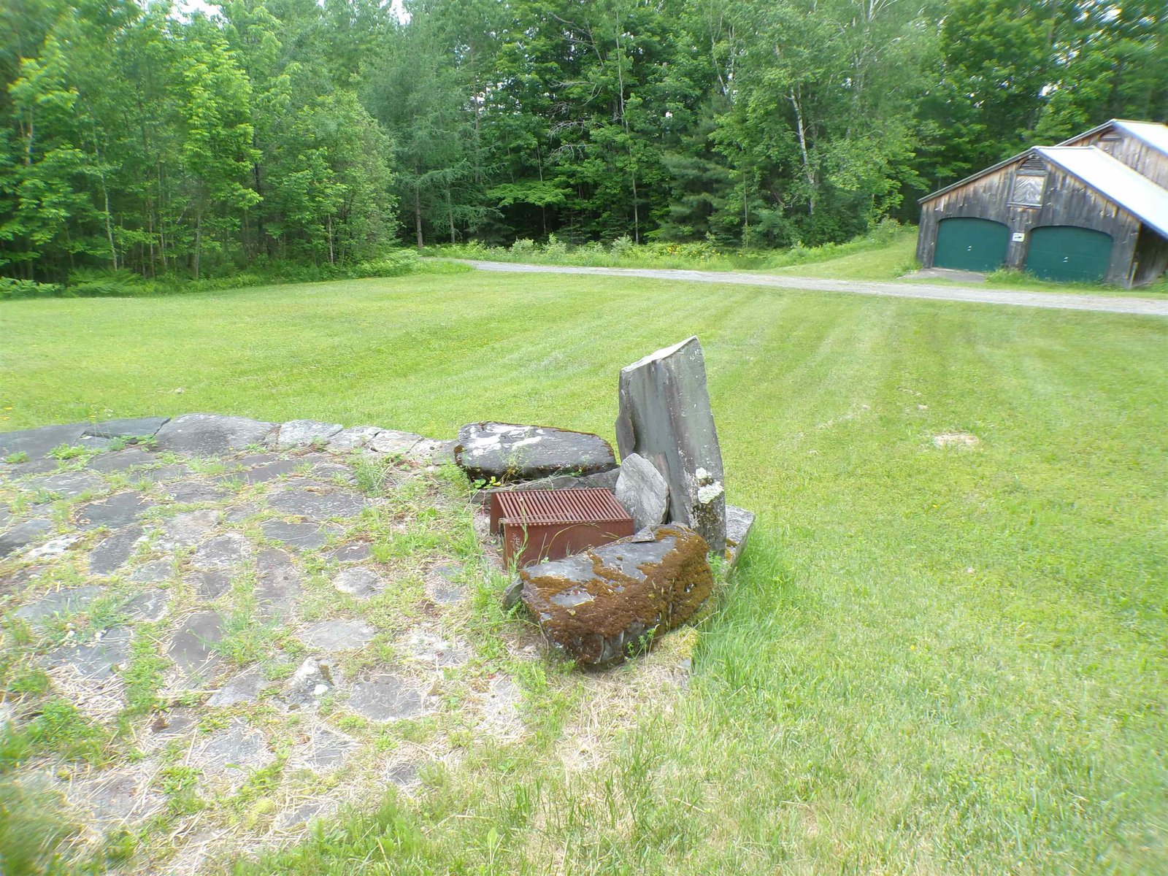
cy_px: 438
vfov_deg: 56.8
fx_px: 810
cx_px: 584
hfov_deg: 71.6
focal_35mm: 24
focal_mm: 4.3
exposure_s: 1/40
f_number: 4.4
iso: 100
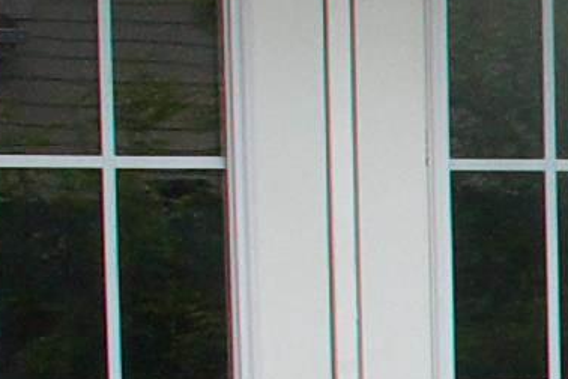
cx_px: 1492
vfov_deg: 6.3
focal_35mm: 215
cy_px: 499
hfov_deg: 8.5
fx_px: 3392
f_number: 11
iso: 800
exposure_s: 1/250
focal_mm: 18
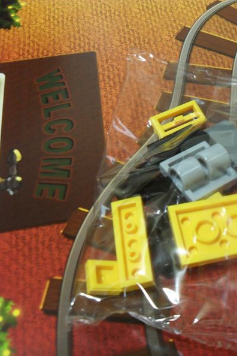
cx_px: 239
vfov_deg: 40.3
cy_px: 178
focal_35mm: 49
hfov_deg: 26.1
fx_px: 484
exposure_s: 1/8
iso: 200
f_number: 2.8
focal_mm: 6.2
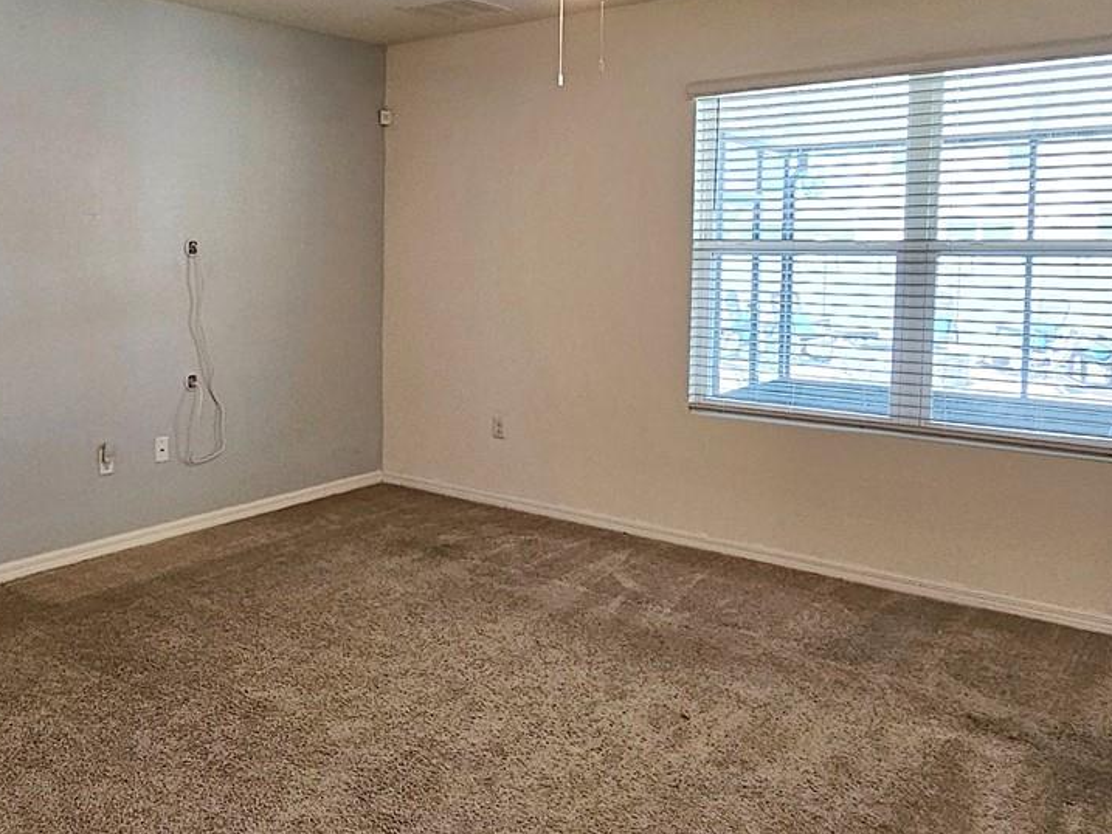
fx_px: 932
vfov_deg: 47.7
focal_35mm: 29
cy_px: 302
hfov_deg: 59.4
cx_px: 326
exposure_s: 1/60.2
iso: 200
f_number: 2.2
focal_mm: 2.2
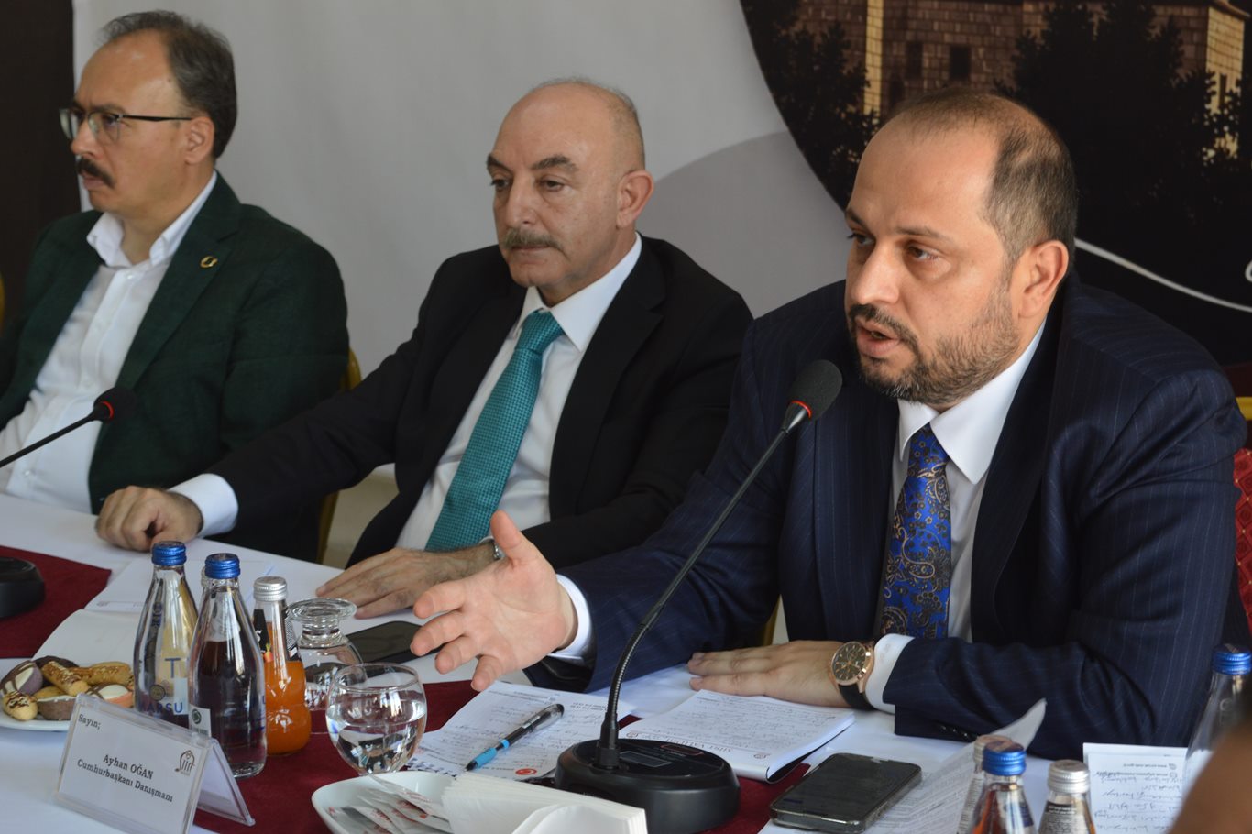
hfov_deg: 28.1
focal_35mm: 72
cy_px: 417
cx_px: 626
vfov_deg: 18.9
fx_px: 2503
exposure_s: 1/50
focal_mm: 48
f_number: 5.3
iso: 400
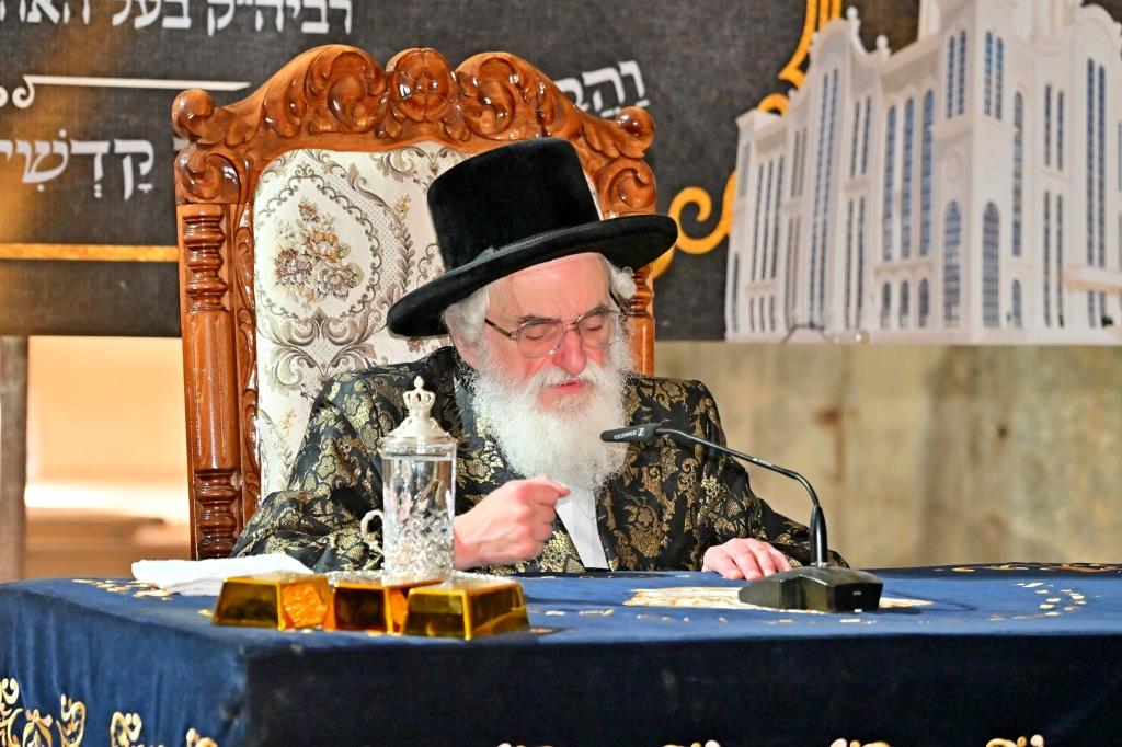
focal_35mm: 180
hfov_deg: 11.4
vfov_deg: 7.6
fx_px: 5608
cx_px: 561
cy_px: 374
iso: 1600
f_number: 4
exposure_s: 1/160
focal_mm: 120
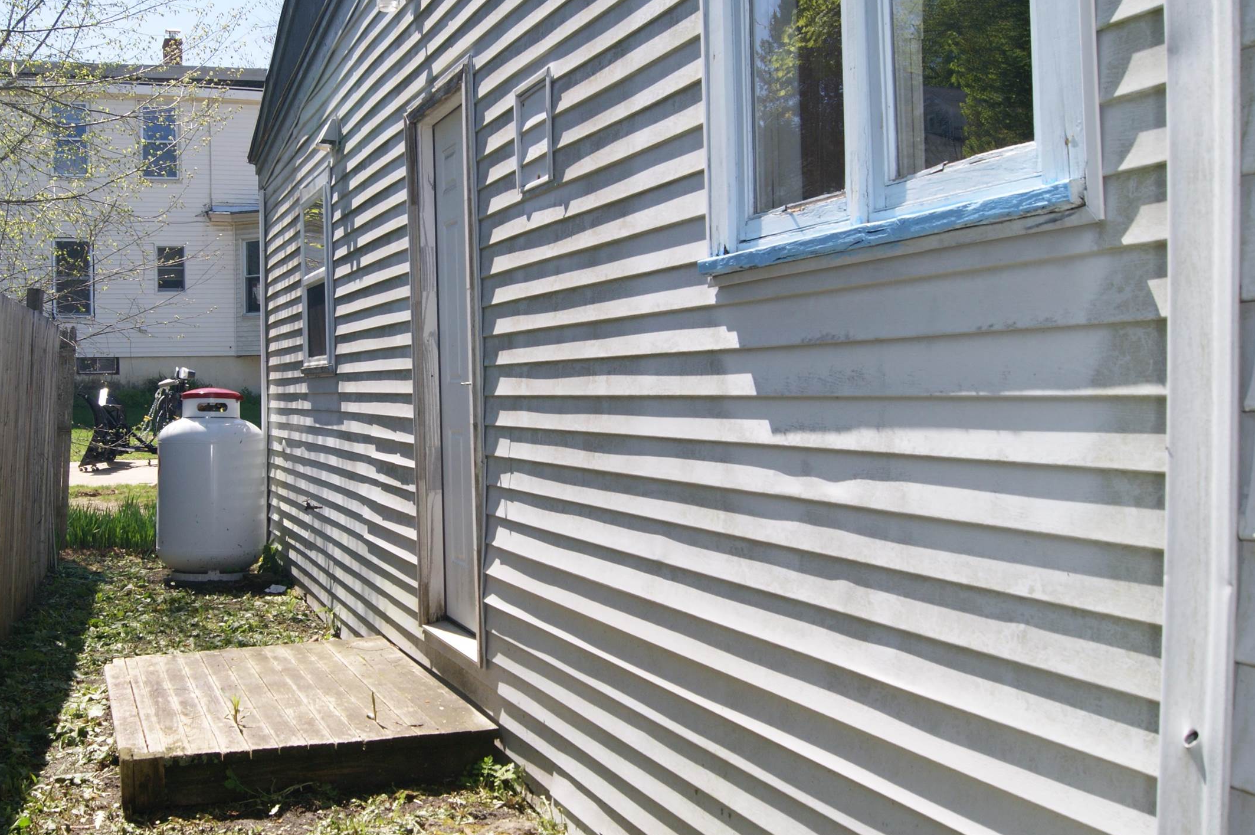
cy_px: 412
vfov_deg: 34.2
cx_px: 432
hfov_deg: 48.8
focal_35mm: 39
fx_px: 1359
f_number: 10
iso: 100
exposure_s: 1/160
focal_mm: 18
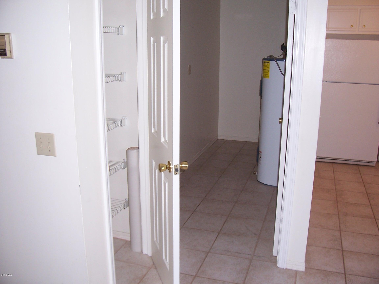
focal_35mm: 34
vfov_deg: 41.8
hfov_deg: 54.0
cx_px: 190
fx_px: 372
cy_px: 142
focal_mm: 5.6
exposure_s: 1/60
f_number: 2.7
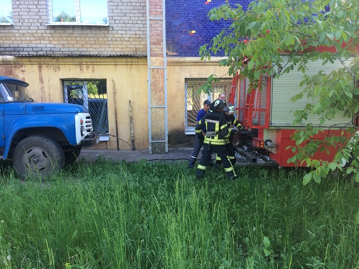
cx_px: 180
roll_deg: +0.7
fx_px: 301
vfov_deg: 48.2
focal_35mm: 29
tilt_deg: -9.2
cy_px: 134
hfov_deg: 61.7
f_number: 2.2
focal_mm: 4.15
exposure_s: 1/100
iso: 40
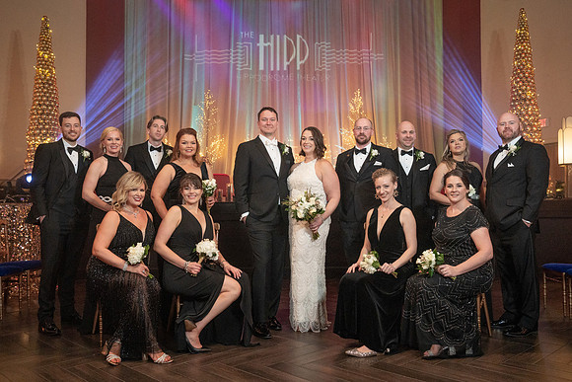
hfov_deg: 58.5
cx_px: 291
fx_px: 511
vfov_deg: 41.0
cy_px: 194
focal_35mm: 32
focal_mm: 30
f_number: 5.6
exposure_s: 1/100
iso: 4000
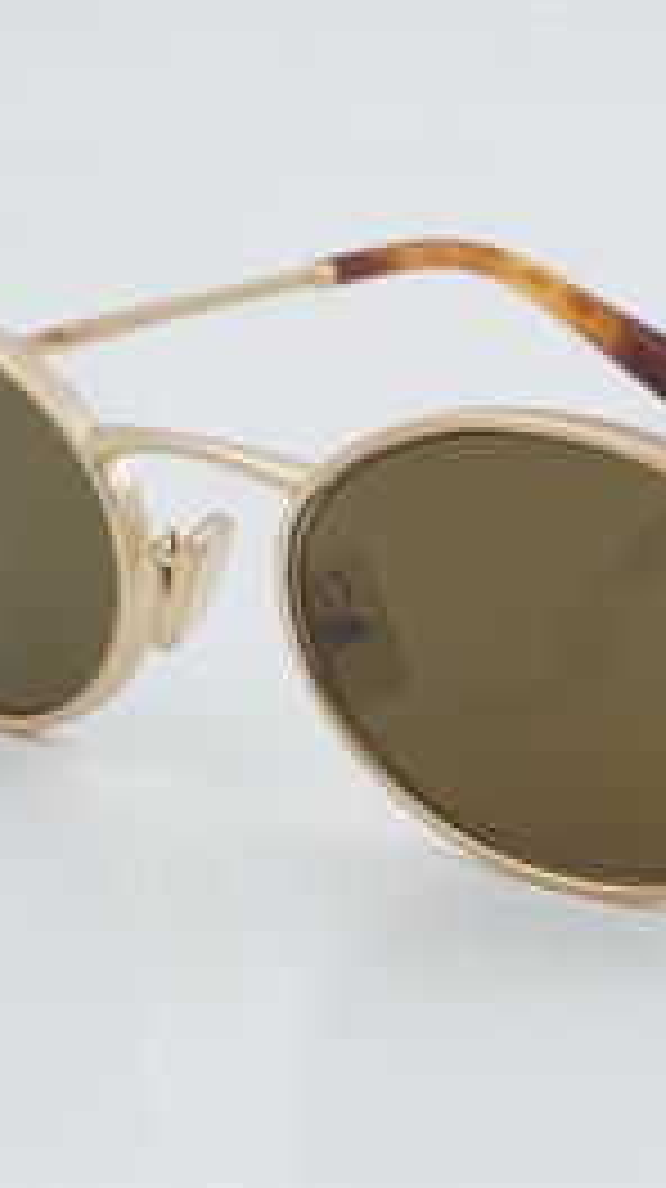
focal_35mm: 119
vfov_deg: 18.0
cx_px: 639
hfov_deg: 10.1
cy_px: 594
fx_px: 3746
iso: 100
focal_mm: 50
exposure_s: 1/3
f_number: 32
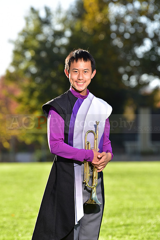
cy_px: 120
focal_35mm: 200
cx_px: 80
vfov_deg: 10.3
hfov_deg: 6.9
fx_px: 1332
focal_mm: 200
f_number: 5
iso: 80
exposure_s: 1/200
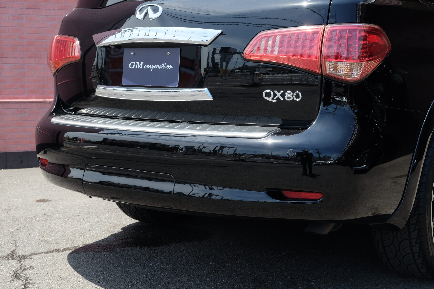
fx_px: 615
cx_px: 217
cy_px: 144
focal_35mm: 51
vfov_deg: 26.5
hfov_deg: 38.9
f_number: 6.4
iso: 400
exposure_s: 1/350
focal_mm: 34.3
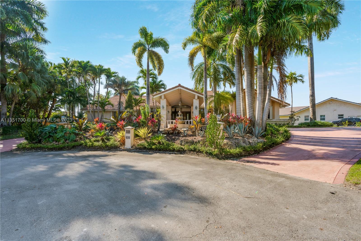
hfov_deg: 96.7
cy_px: 120
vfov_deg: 73.7
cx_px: 180
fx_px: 160
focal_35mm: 16
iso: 80
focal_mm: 16
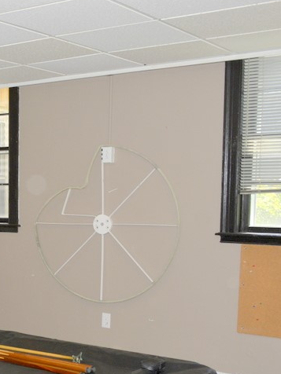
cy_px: 257
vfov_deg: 30.9
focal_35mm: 62
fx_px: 671
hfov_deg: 22.1
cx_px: -46
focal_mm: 20
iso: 200
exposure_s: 1/125
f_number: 5.6
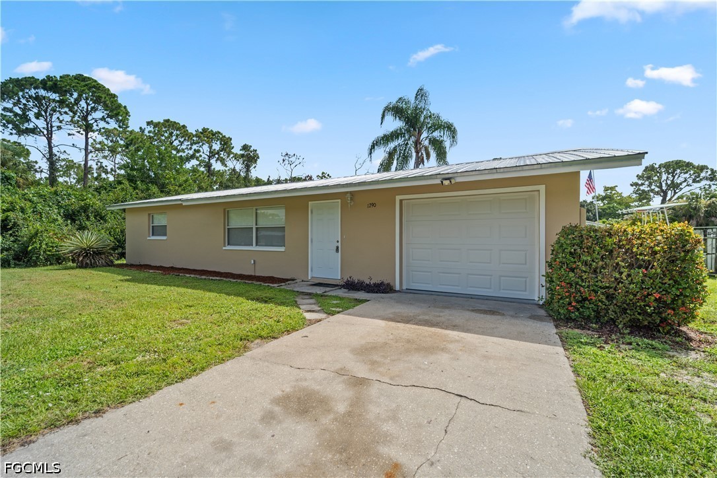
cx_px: 358
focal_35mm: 14
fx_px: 279
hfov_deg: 104.3
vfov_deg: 81.2
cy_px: 239
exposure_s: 1/1000
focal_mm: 14
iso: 250
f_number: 6.3
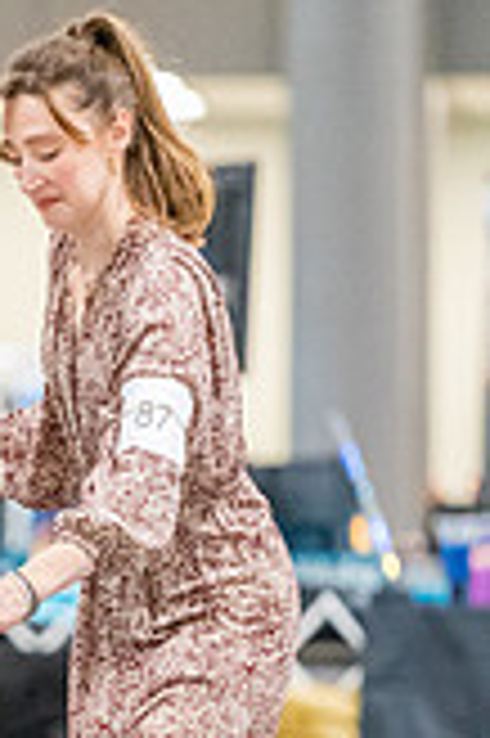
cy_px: 634
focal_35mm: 548
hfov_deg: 2.5
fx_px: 11211
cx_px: -175
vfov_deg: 3.8
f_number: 2.8
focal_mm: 200
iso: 12800
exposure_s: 1/320
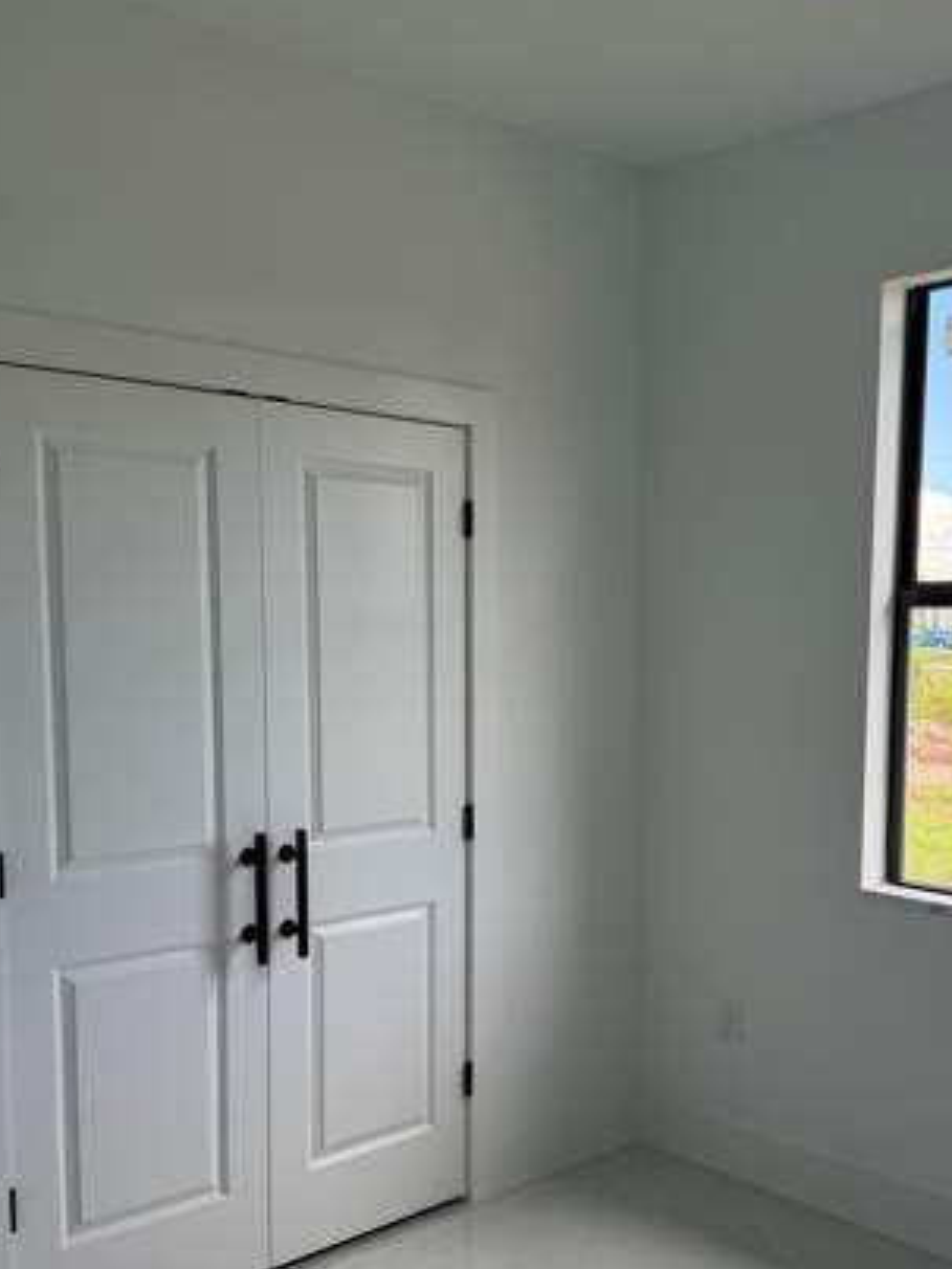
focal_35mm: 38
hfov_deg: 37.5
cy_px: 773
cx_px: 603
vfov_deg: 48.6
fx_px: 1393
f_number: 1.78
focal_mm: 6.76
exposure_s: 1/228
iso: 80
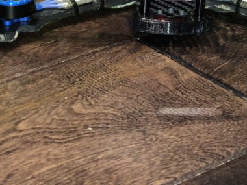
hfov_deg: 14.1
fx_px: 999
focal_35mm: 140
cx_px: 153
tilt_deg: -22.6
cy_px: -1
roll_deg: -3.2
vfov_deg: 10.5
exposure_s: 1/30
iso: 80
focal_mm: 6
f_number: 2.4
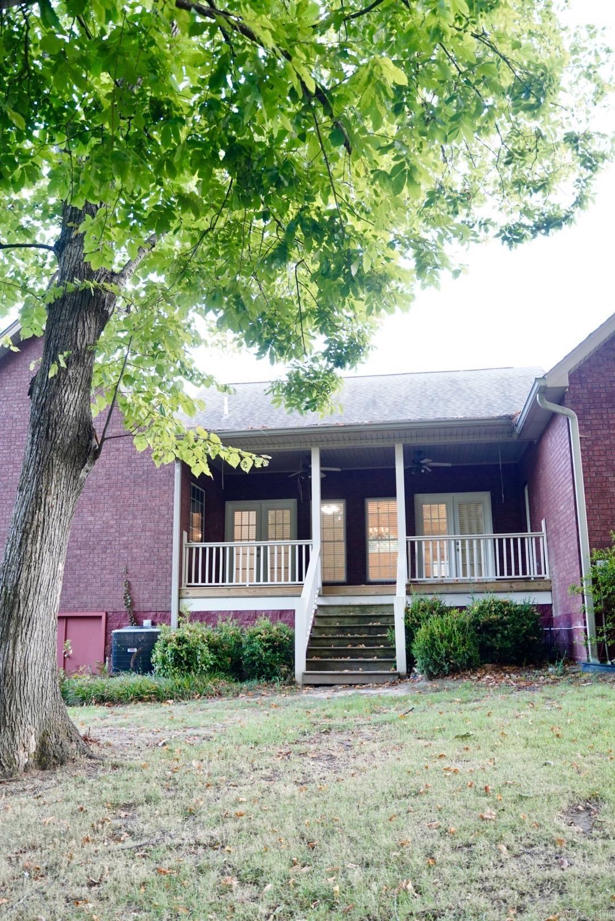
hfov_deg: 45.0
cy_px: 460
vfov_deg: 63.6
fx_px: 742
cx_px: 308
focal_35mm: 29
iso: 2000
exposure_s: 1/250
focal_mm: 29
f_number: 2.8
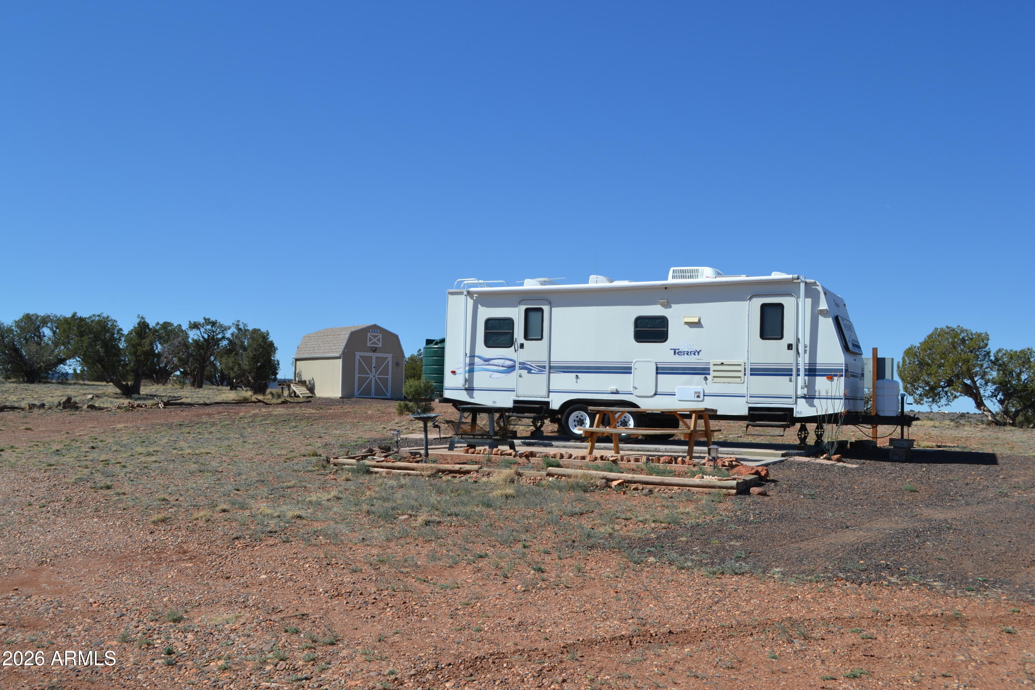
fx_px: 1035
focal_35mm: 36
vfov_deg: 36.9
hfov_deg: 53.1
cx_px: 518
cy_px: 345
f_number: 9
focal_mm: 24
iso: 100
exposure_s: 1/320
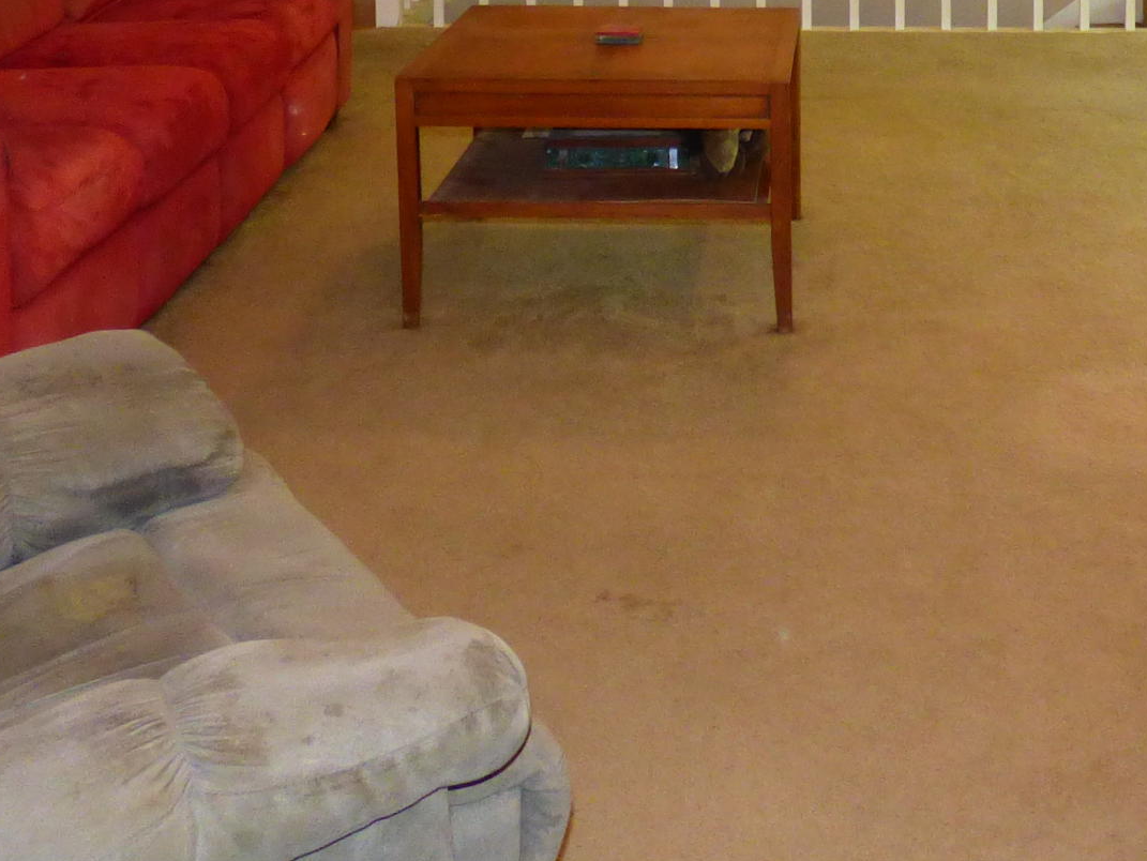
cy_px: -228
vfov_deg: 23.4
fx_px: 1856
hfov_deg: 33.9
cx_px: 805
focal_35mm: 56
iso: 320
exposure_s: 1/60
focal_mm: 3.58
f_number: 2.8
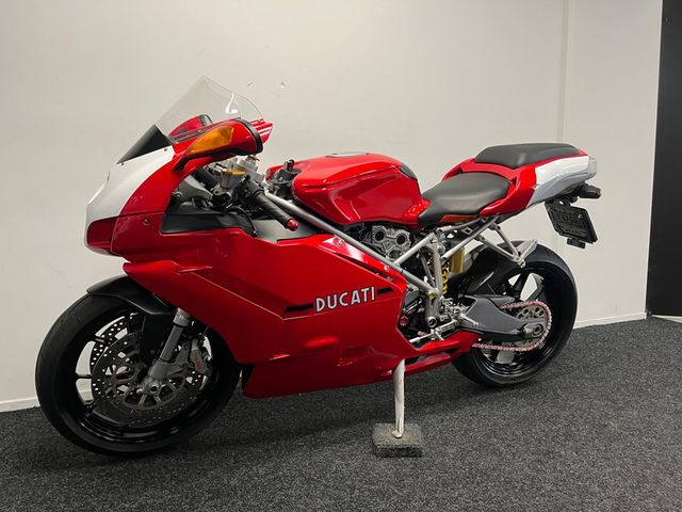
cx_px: 341
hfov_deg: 67.3
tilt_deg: -7.3
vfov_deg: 53.1
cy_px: 256
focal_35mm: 26
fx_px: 512
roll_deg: +1.9
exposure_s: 1/50
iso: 100
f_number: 1.6
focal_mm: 5.1
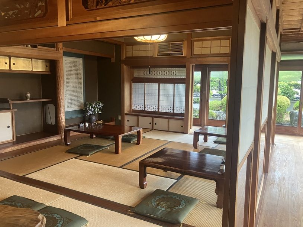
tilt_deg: -6.0
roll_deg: -1.7
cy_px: 114
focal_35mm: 28
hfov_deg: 63.5
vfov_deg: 49.7
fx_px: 245
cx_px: 152
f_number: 1.8
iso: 160
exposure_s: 1/60
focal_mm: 3.99
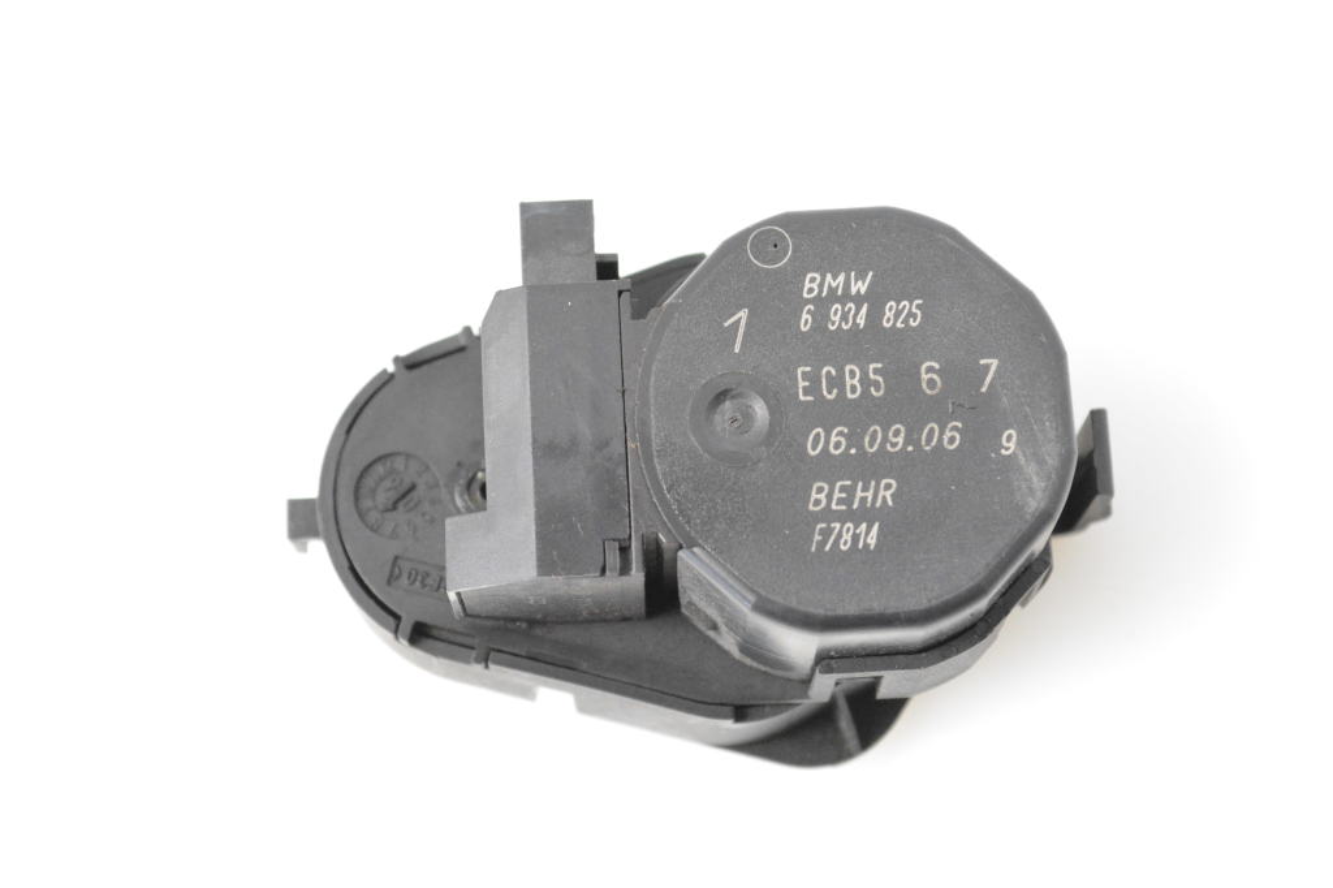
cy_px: 444
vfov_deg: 16.5
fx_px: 3054
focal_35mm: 82
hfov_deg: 24.6
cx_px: 666
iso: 6400
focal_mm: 55
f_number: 7.1
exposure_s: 1/200
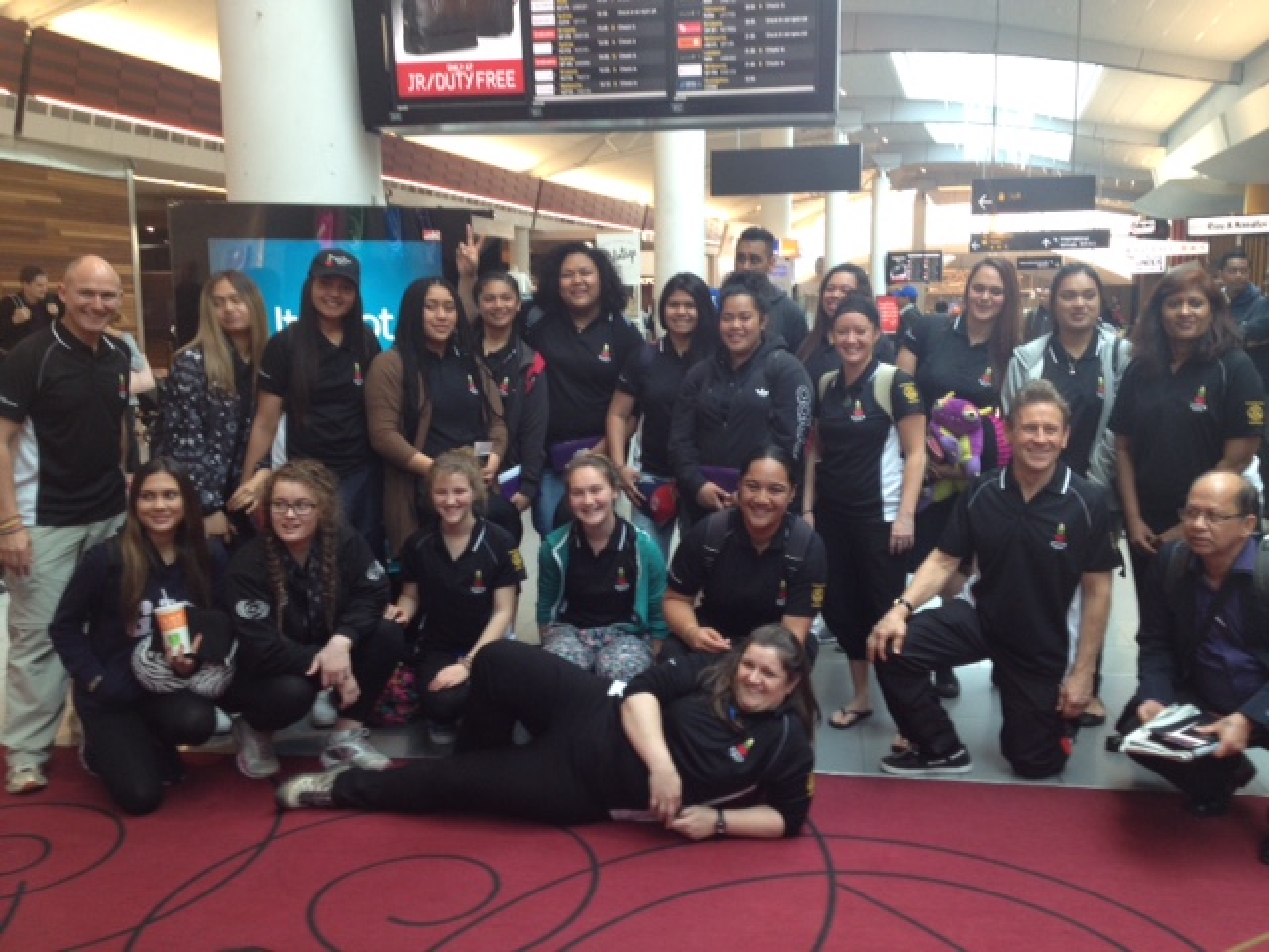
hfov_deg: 52.6
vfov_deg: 40.7
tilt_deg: -11.6
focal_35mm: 35
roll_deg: +0.0
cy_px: 476
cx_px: 634
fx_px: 1283
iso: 50
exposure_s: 1/30
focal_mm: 4.28
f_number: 2.4
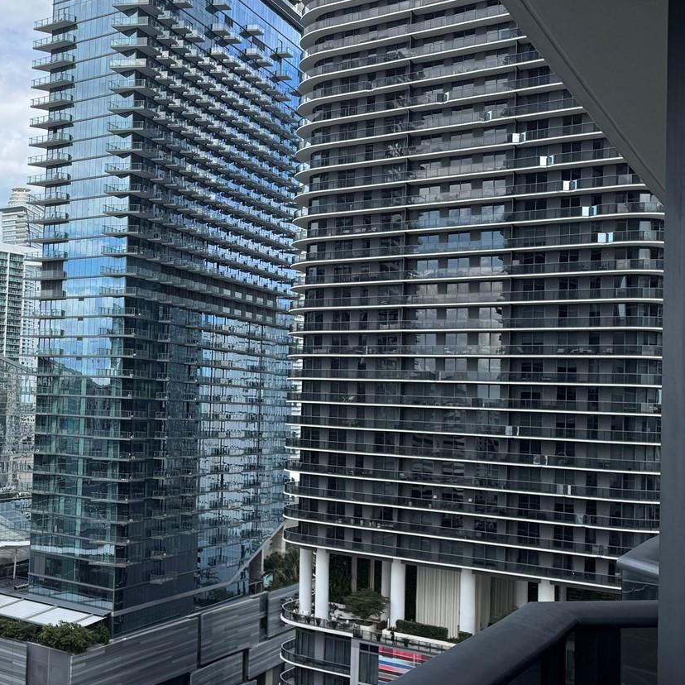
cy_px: 357
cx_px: 34
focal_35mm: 41
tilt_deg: +1.9
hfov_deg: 37.5
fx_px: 918
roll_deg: -2.5
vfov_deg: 40.9
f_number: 1.78
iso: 80
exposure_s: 1/2604
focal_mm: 6.76
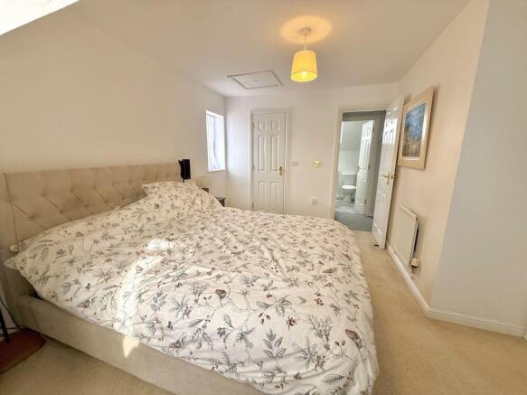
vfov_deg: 85.7
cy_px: 198
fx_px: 213
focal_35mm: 14
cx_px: 264
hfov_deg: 102.1
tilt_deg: -11.0
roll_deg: -0.2
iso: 125
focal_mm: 2.22
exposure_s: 1/99
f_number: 2.2
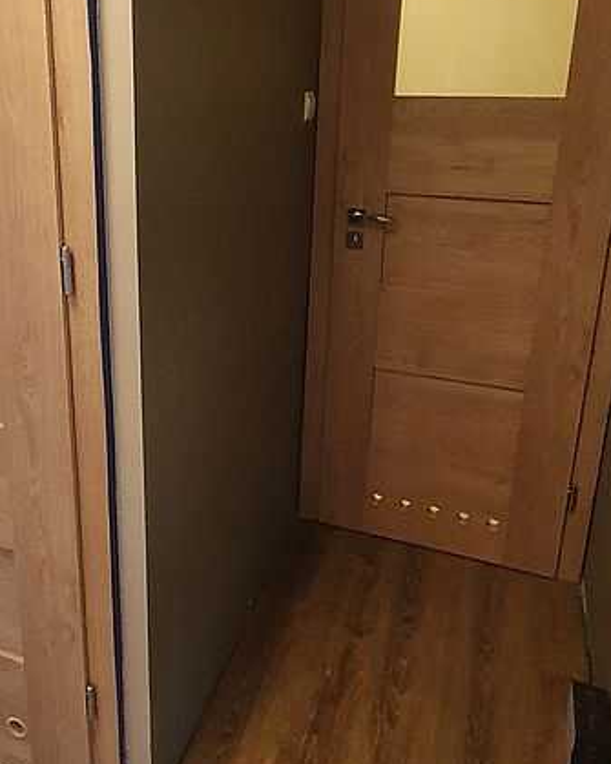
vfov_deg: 56.1
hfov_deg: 45.9
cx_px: 173
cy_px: 263
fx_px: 701
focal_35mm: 31
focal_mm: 1.8
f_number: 2.2
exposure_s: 1/50
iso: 400
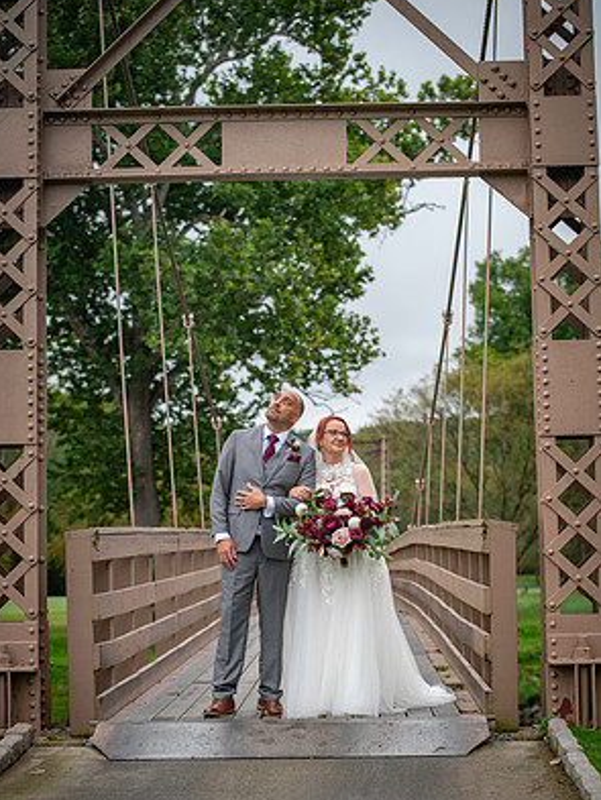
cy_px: 427
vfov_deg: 25.3
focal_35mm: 77
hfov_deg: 19.1
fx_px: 1782
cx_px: 298
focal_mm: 70
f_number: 3.2
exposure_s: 1/125
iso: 80
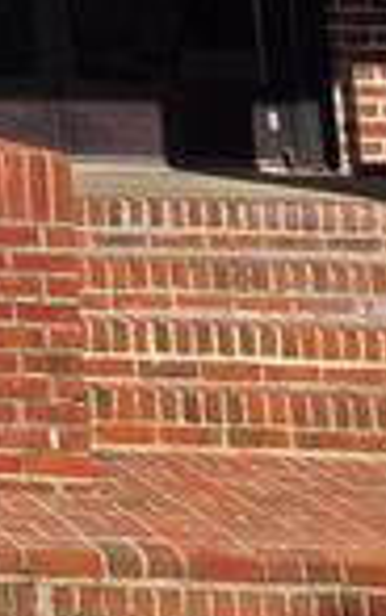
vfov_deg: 10.6
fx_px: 2859
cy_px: -859
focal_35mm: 170
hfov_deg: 6.9
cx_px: -822
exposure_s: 1/4834
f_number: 1.8
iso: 80
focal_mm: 5.4
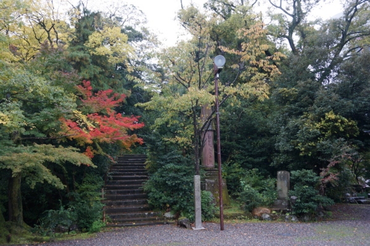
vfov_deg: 41.6
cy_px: 123
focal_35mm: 32
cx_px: 185
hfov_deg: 59.5
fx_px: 323
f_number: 4
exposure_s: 1/60
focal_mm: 21
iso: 160
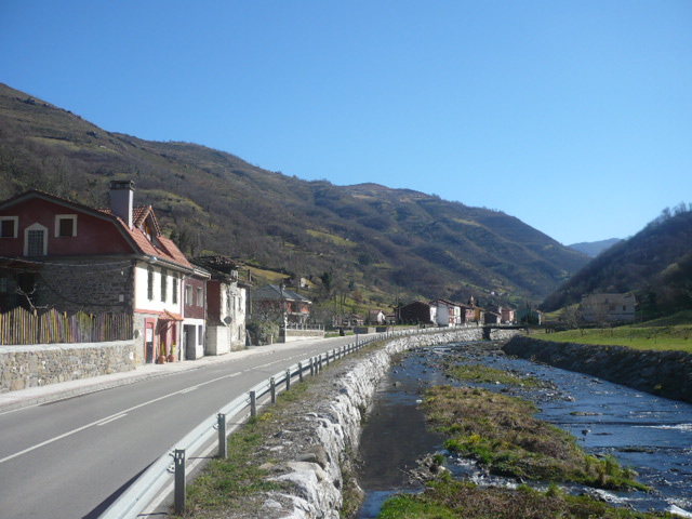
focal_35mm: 35
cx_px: 346
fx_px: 700
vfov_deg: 40.7
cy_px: 260
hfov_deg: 52.6
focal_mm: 5.8
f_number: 8
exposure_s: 1/200
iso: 100
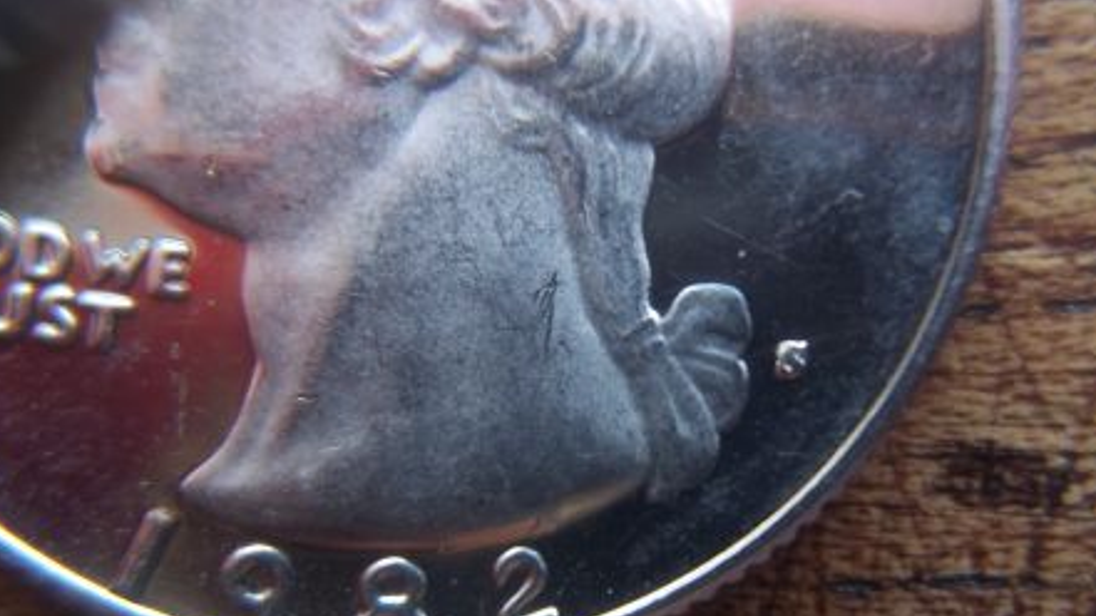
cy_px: 296
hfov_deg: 50.5
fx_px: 1162
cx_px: 539
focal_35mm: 40
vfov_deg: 29.7
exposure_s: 1/30
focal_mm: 6.5
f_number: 3.1
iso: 114
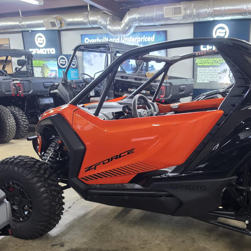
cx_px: 165
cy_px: 167
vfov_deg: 44.3
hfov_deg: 44.4
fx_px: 304
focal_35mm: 37
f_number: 1.4
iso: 400
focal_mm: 6.5
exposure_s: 1/120
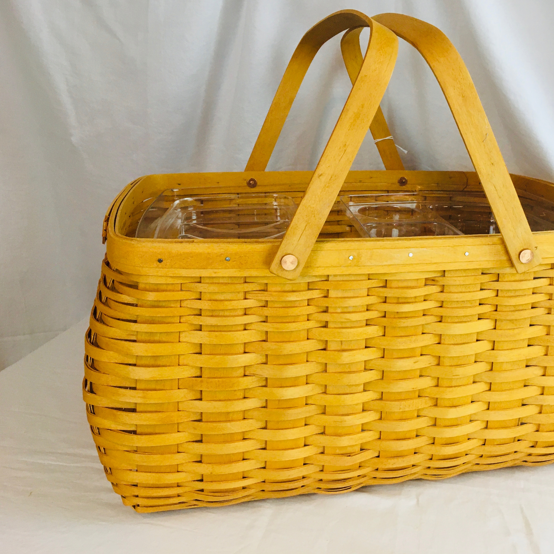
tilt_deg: -16.9
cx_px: 370
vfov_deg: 47.2
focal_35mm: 35
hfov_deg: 46.5
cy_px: 274
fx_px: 634
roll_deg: +0.0
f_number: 2.2
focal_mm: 4.15
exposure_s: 1/30
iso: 40
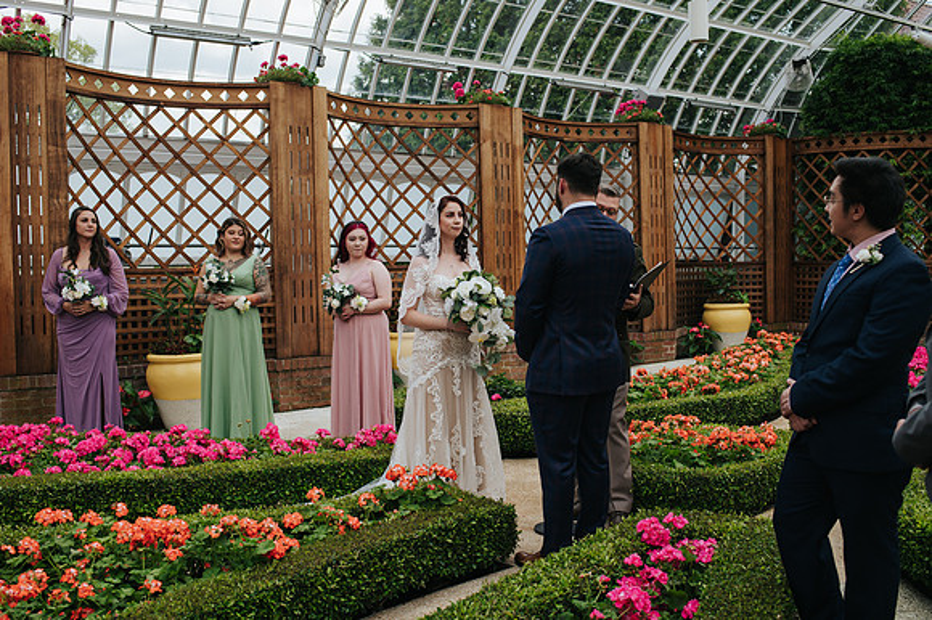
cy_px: 310
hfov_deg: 52.7
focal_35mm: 36
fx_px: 941
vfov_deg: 36.5
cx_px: 466
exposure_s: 1/800
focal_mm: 35
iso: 180
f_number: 3.5
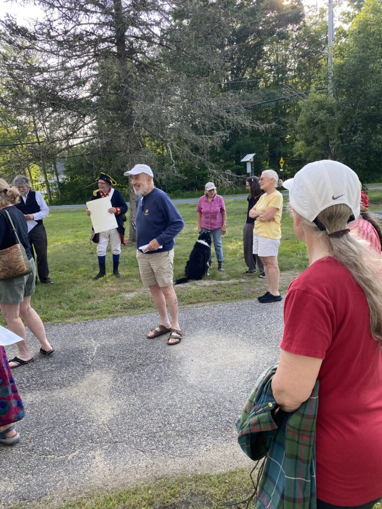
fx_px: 383
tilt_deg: -13.0
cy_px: 254
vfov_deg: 67.3
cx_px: 191
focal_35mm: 26
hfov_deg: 53.1
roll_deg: +4.9
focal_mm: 4.25
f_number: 1.8
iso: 32
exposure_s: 1/268
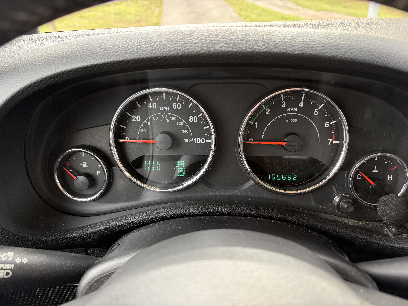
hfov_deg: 67.3
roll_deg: +2.6
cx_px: 204
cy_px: 153
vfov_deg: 53.1
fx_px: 306
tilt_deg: -26.6
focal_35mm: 26
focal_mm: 5.96
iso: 125
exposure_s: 1/126
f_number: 1.6
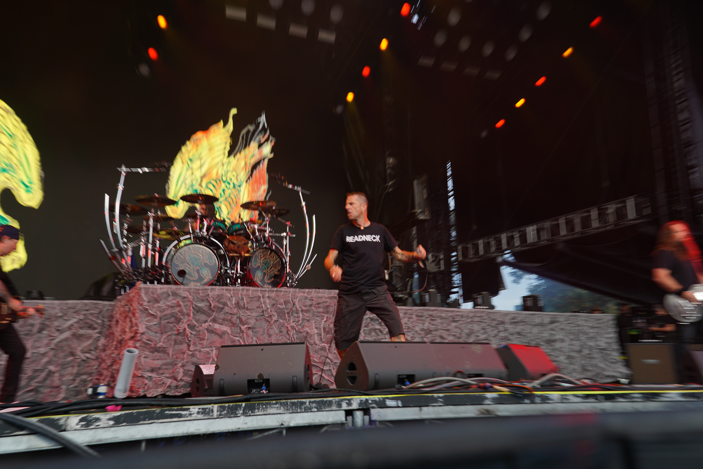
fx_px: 664
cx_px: 352
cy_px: 234
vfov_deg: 38.9
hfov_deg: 55.8
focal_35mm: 34
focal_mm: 34
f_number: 5
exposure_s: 1/50
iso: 100
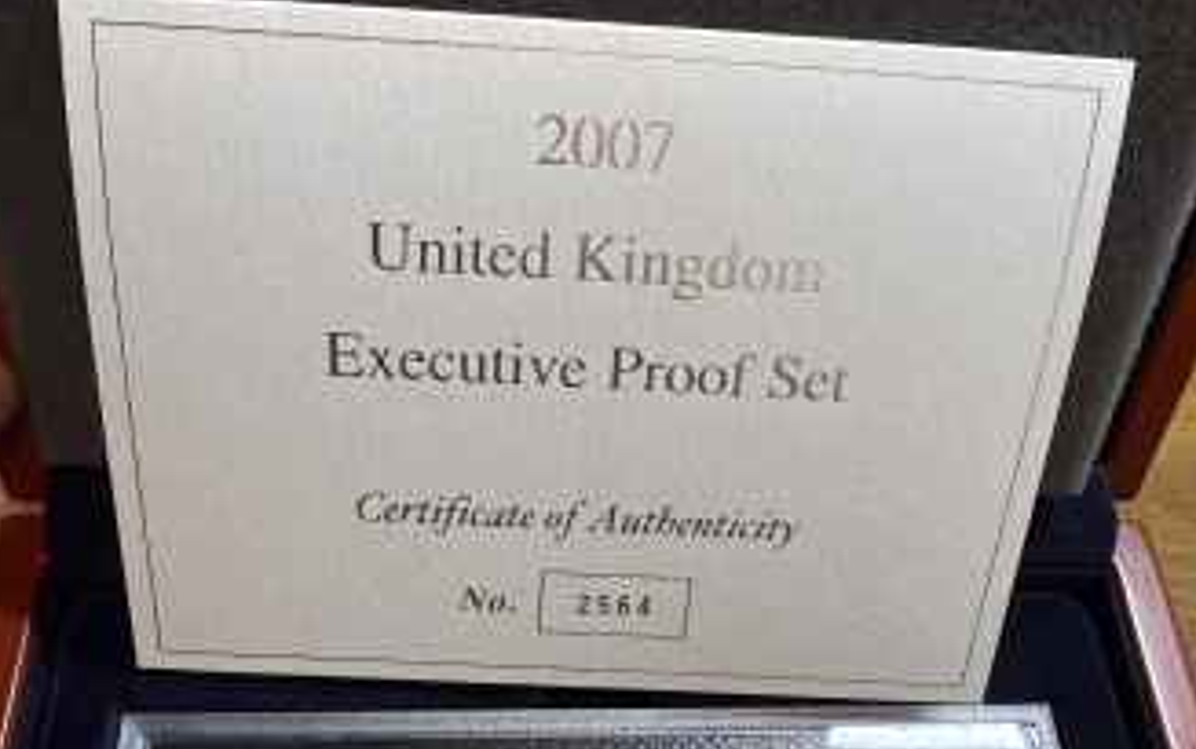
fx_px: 1142
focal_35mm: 35
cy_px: 786
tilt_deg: -43.2
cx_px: 589
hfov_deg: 55.3
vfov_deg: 32.7
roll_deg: +0.2
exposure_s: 1/48
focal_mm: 2.22
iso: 160
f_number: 2.2
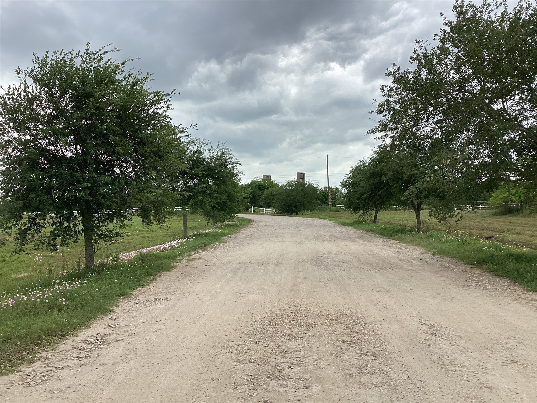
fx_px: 481
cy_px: 202
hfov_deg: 58.4
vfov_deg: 45.4
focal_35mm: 31
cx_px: 268
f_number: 2.4
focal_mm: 3.3
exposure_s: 1/905
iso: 25
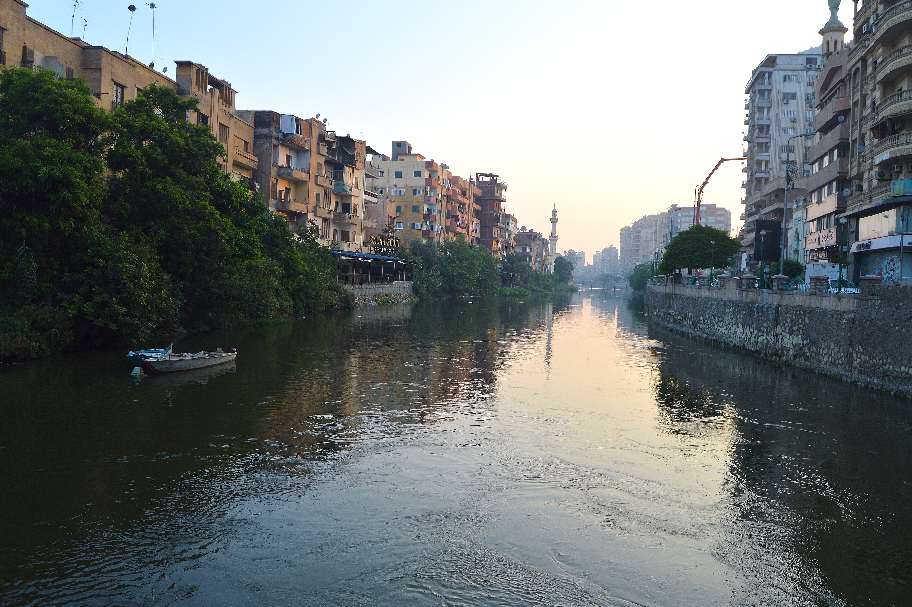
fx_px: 683
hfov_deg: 67.4
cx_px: 456
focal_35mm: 27
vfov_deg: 47.8
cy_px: 304
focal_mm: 18
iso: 100
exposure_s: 1/125
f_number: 5.6
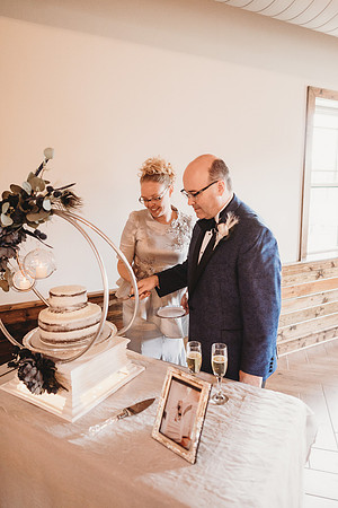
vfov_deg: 73.7
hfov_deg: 53.1
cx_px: 169
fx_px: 338
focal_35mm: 24
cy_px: 254
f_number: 2.5
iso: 2000
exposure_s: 1/125
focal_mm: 24
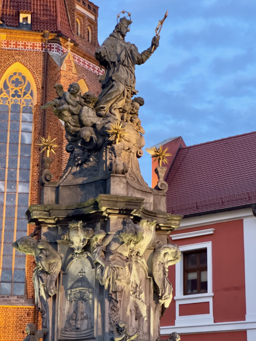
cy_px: 170
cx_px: 128
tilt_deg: +17.0
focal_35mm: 77
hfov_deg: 19.1
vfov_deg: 25.3
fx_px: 759
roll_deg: -1.3
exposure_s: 1/34
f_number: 2.8
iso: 640
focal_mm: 9
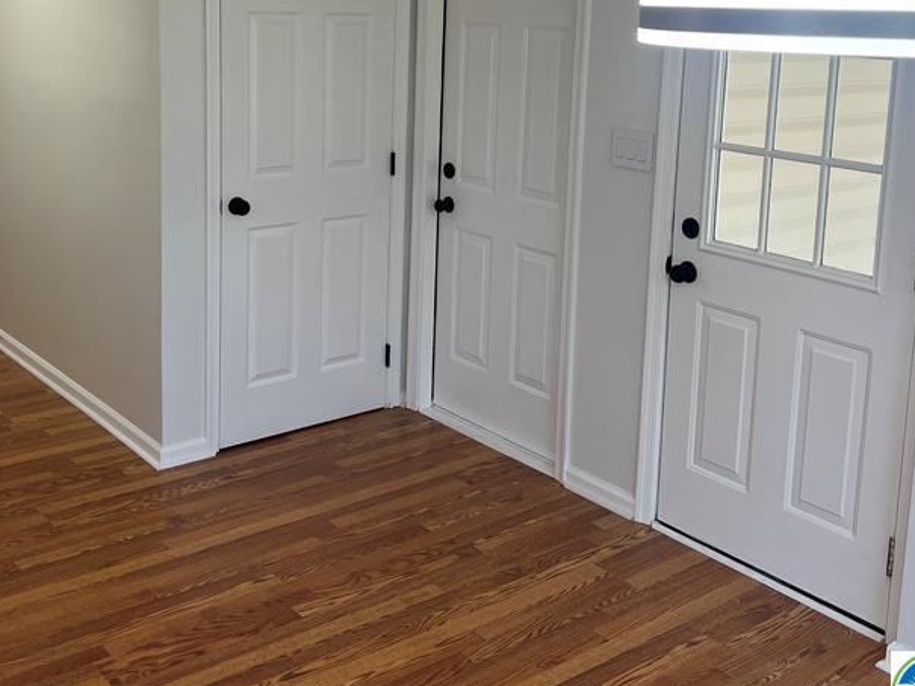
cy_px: 172
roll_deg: -1.7
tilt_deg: -9.6
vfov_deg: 32.3
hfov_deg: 42.9
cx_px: 425
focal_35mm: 44
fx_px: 1163
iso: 50
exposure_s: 1/194
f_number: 1.5
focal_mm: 5.7
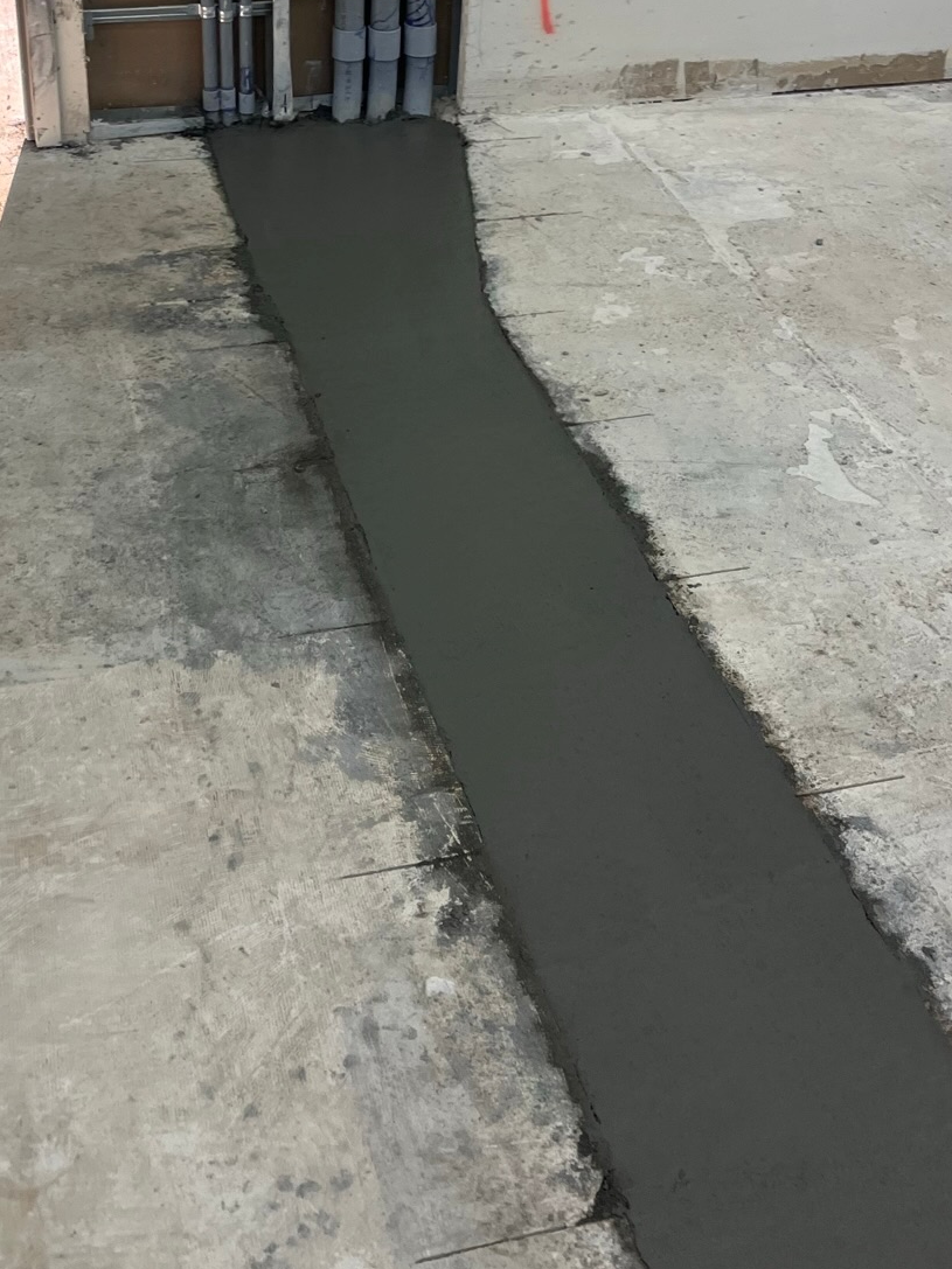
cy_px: 342
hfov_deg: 29.6
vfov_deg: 38.1
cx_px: 391
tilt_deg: -33.2
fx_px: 1797
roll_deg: -0.5
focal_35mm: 49
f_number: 1.6
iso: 80
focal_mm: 5.1
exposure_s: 1/133
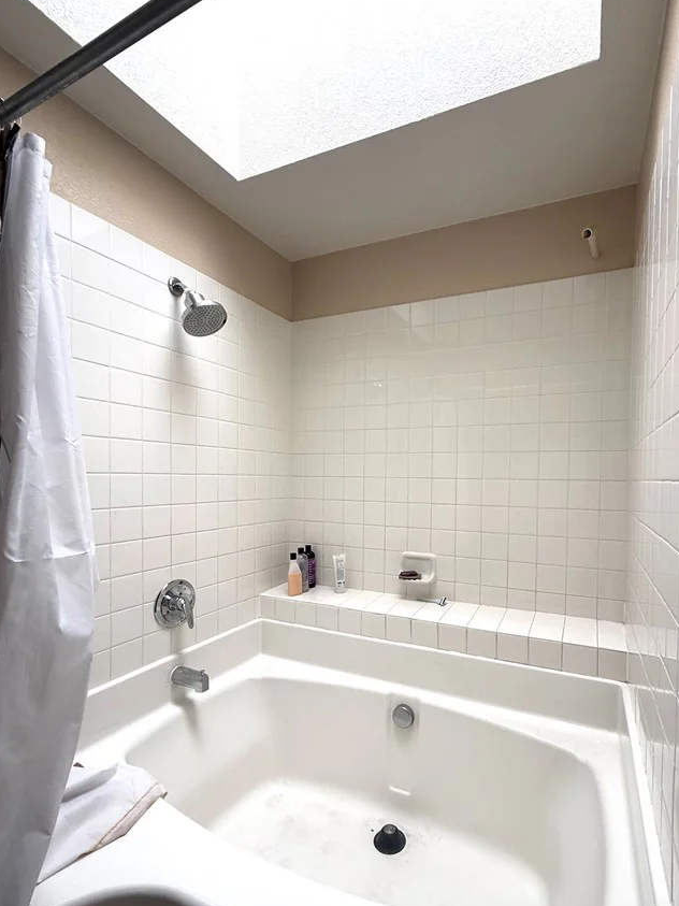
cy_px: 491
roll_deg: -1.1
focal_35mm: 17
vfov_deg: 90.8
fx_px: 445
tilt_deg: -0.4
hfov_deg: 74.2
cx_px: 391
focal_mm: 2.22
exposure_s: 1/111
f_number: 2.2
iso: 50
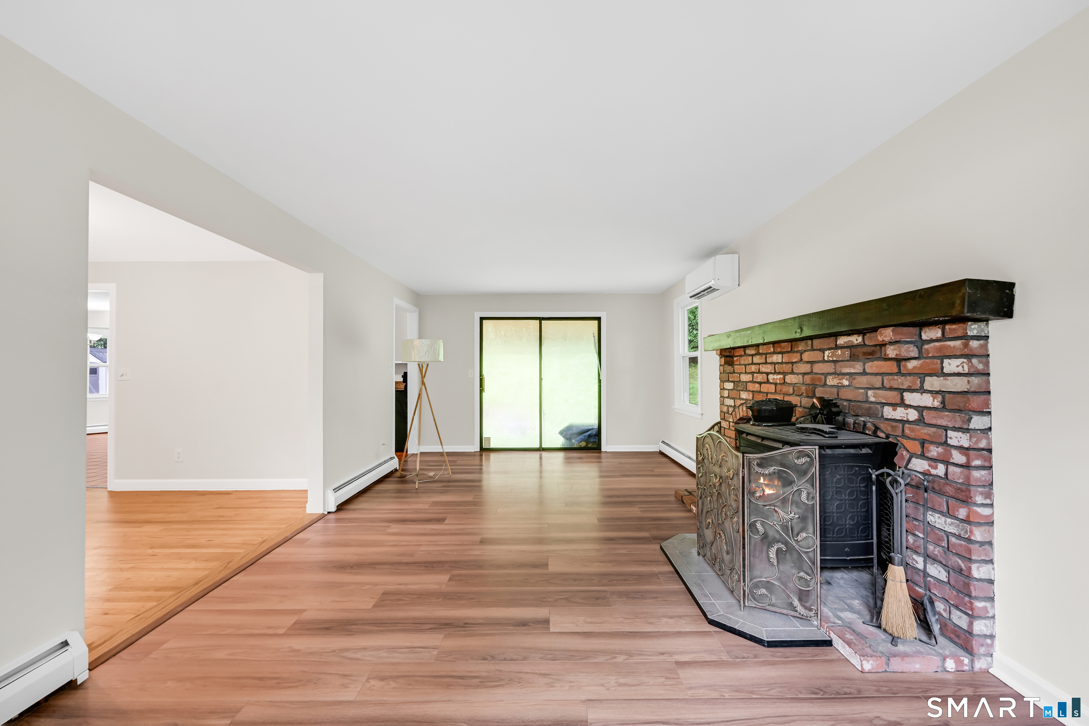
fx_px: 423
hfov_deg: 104.3
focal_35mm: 14
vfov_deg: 81.2
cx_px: 544
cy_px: 363
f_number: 8
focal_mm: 14
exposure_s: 1/250
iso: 320
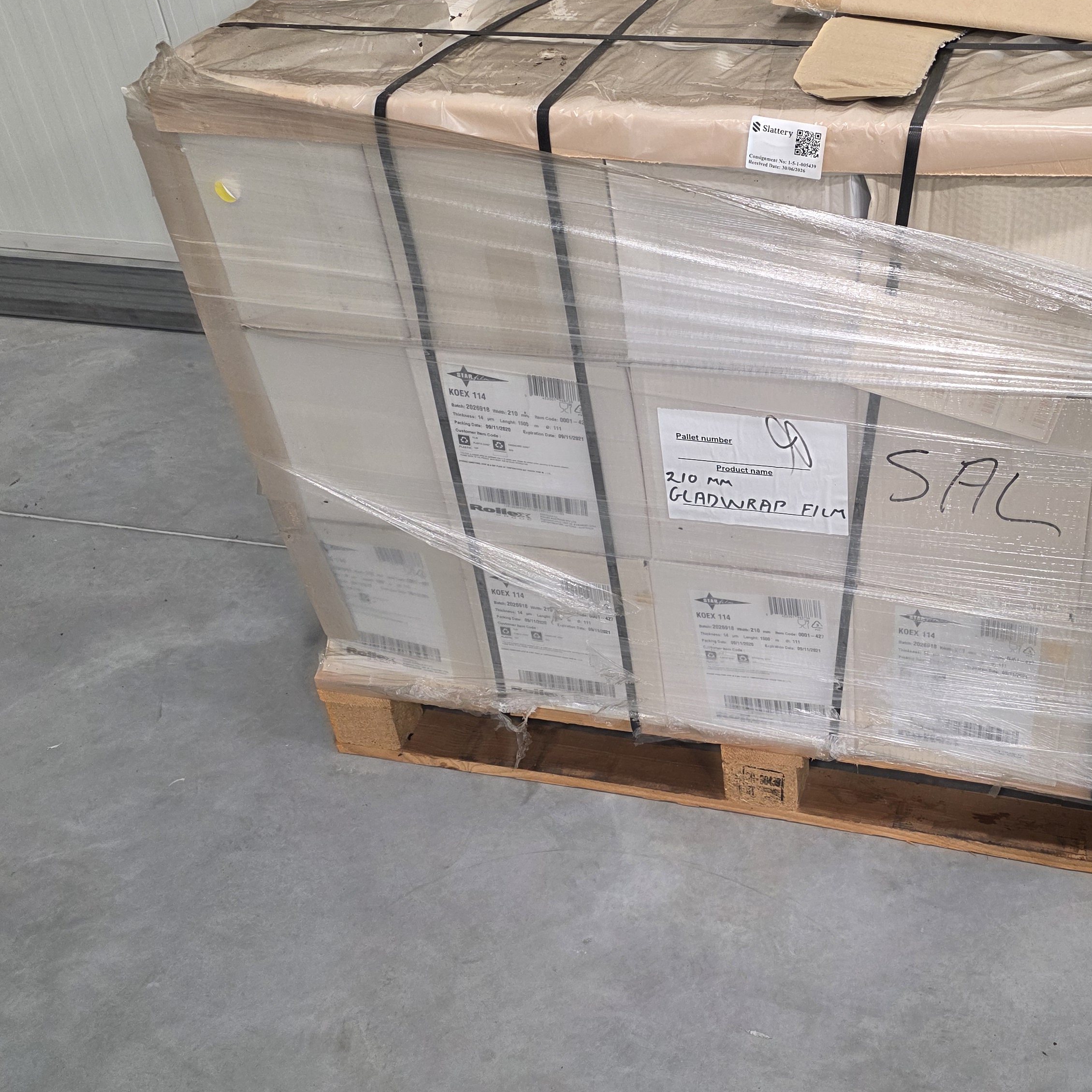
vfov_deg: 45.9
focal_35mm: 36
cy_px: 463
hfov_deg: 44.4
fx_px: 1285
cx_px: 828
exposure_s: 1/180
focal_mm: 6.3
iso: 250
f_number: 1.7
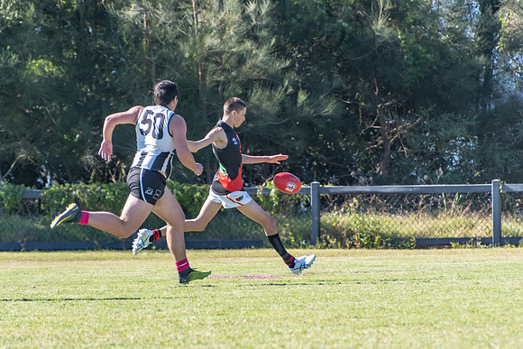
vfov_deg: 1.9
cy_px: 156
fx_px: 10536
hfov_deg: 2.8
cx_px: 217
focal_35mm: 725
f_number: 7.1
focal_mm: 400
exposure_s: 1/1250
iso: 800
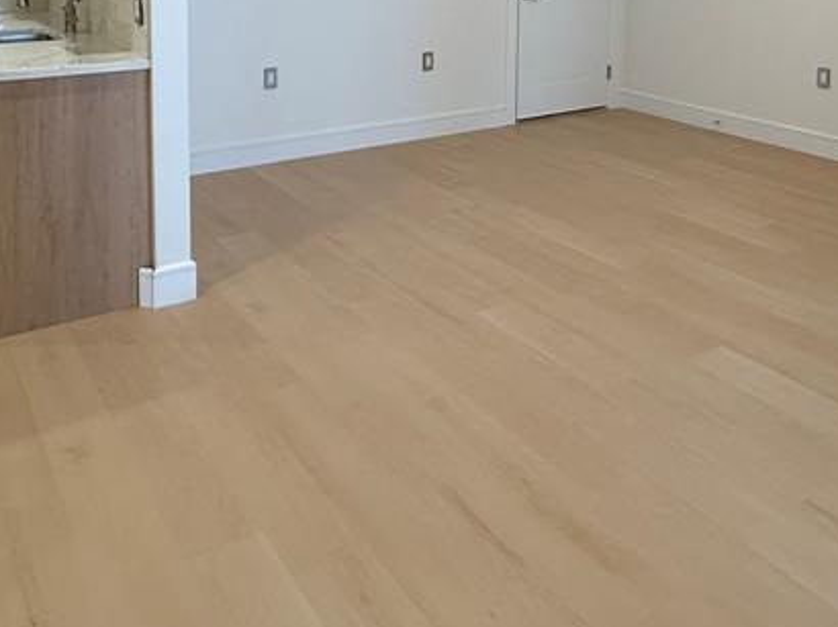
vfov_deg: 36.2
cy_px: -12
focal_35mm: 35
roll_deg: -0.6
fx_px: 847
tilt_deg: -4.2
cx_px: 409
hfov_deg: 52.6
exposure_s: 1/120
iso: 250
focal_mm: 2.22
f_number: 2.2
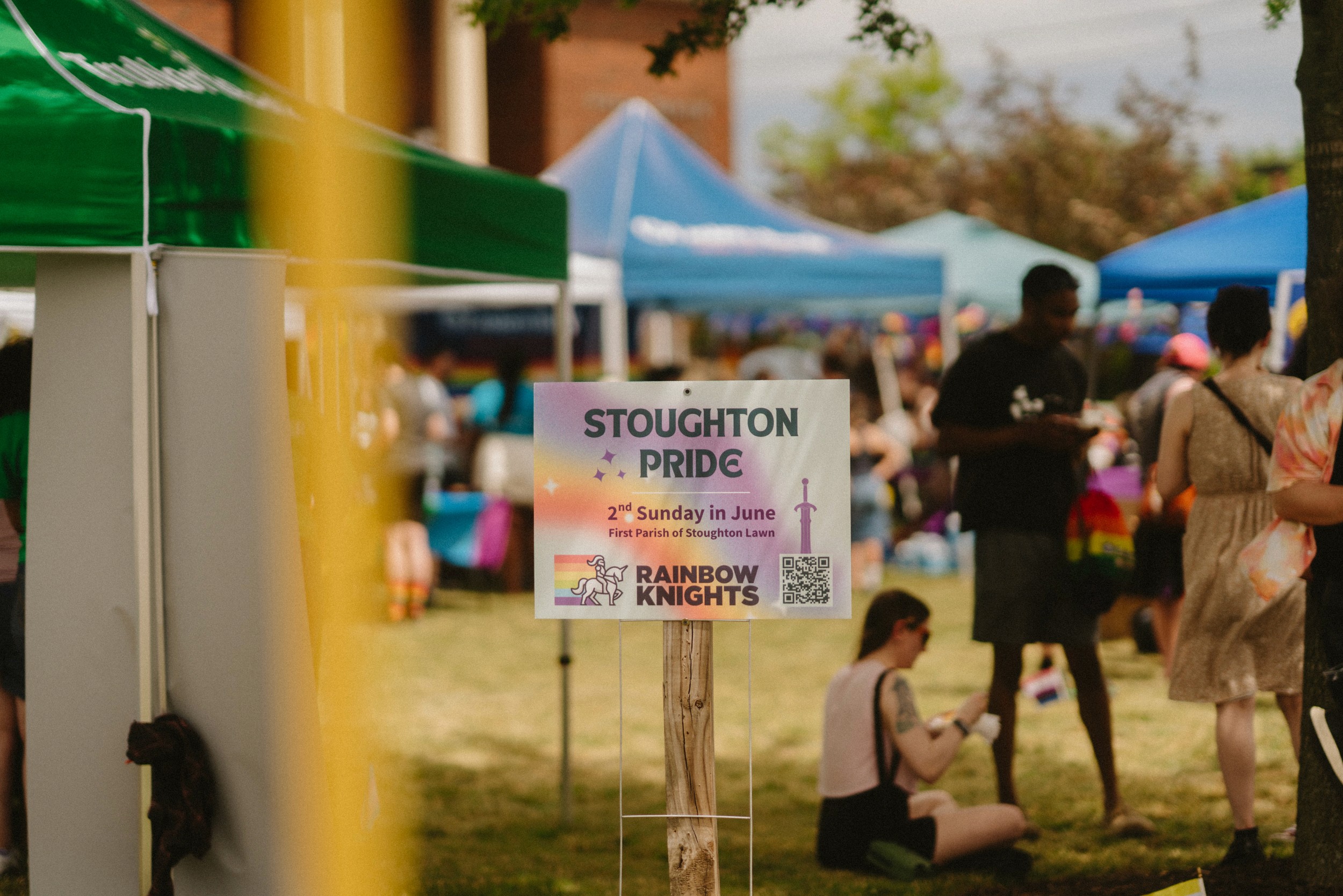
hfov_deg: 23.9
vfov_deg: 16.1
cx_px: 672
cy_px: 448
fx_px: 3172
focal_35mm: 85
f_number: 1.4
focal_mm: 85
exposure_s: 1/1250
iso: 50
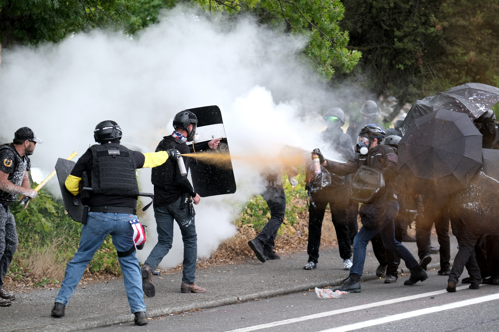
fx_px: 1968
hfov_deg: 14.4
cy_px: 166
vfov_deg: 9.7
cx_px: 250
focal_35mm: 142
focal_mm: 94.5
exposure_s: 1/640
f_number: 2.8
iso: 320
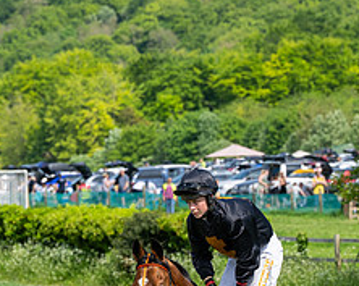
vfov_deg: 4.5
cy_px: 352
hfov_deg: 5.6
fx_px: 3640
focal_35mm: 343
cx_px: 251
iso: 200
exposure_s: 1/1250
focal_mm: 120
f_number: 5.6
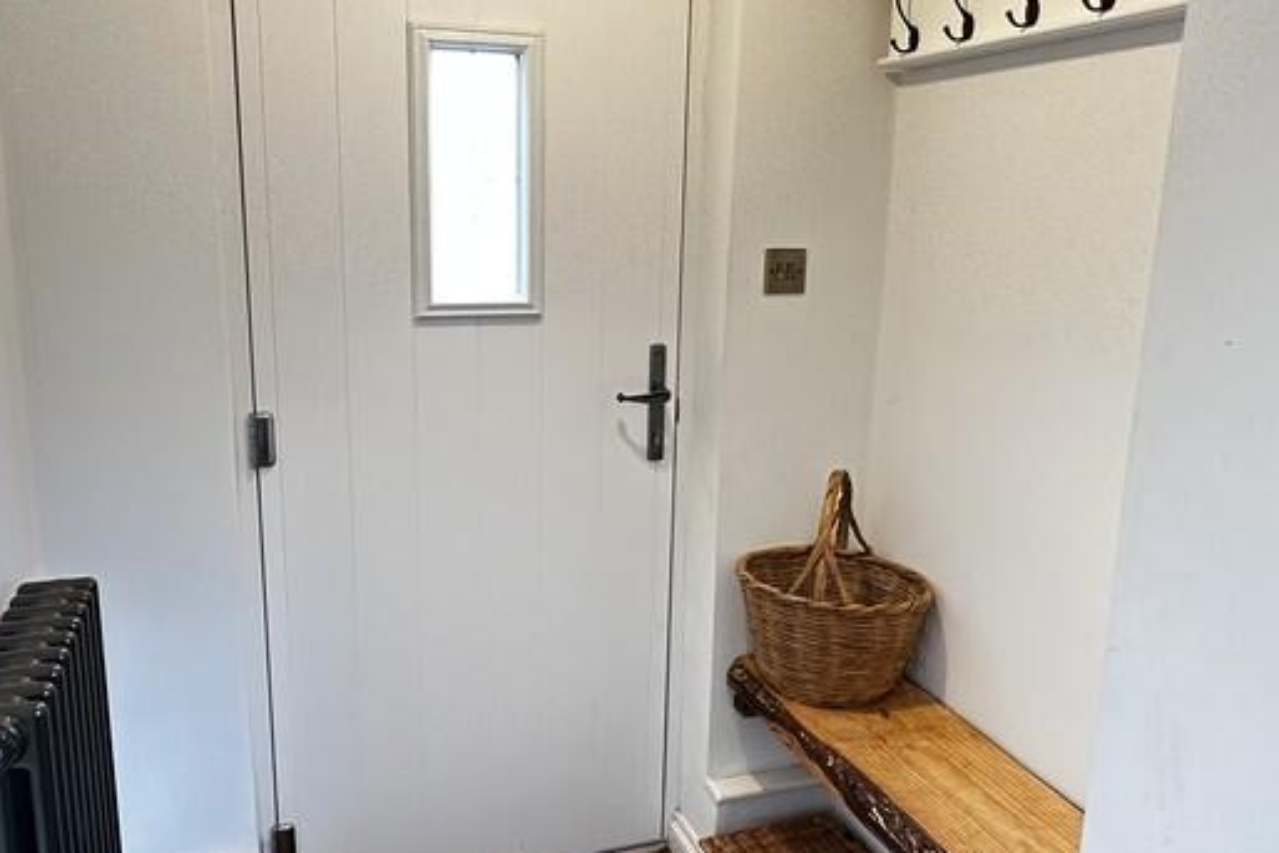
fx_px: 1031
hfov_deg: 63.6
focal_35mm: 29
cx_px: 607
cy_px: 413
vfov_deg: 45.0
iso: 250
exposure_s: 1/50
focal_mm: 2.22
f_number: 2.2
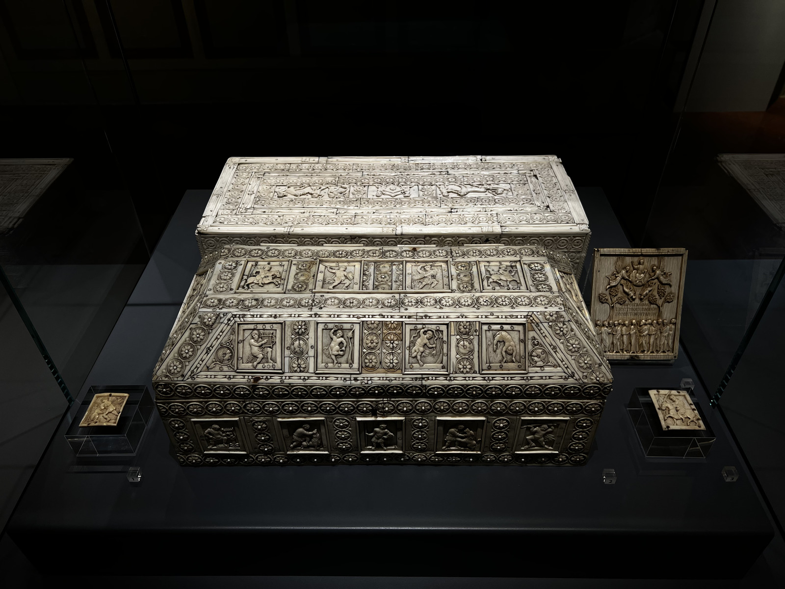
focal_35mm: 26
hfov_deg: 67.3
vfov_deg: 53.1
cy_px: 294
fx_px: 590
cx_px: 392
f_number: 1.5
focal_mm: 5.7
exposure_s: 1/71
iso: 80
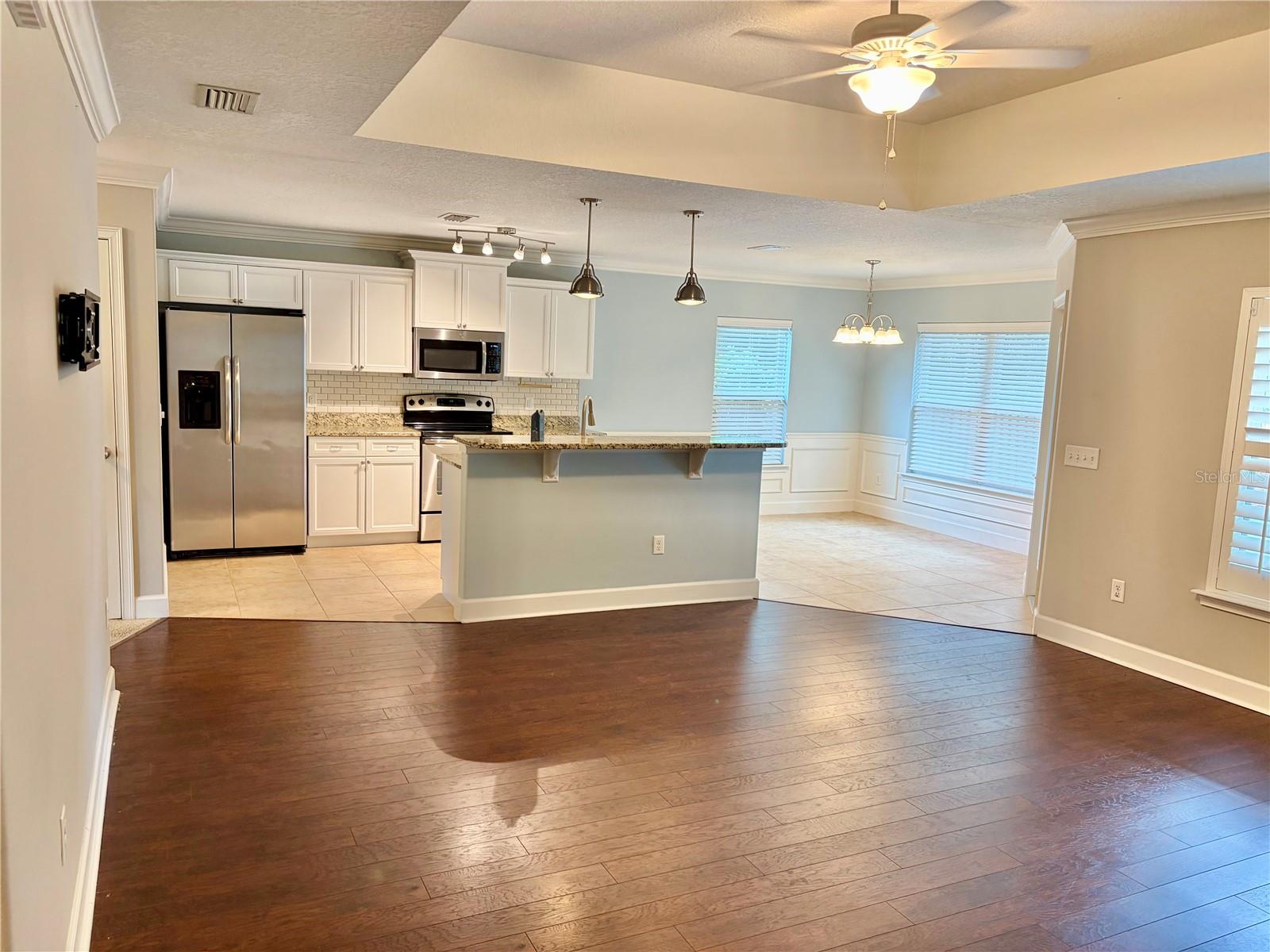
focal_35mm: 26
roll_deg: -1.9
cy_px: 476
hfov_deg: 67.3
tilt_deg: -8.4
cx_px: 635
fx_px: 954
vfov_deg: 53.1
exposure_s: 1/60
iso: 100
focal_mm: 5.96
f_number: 1.6
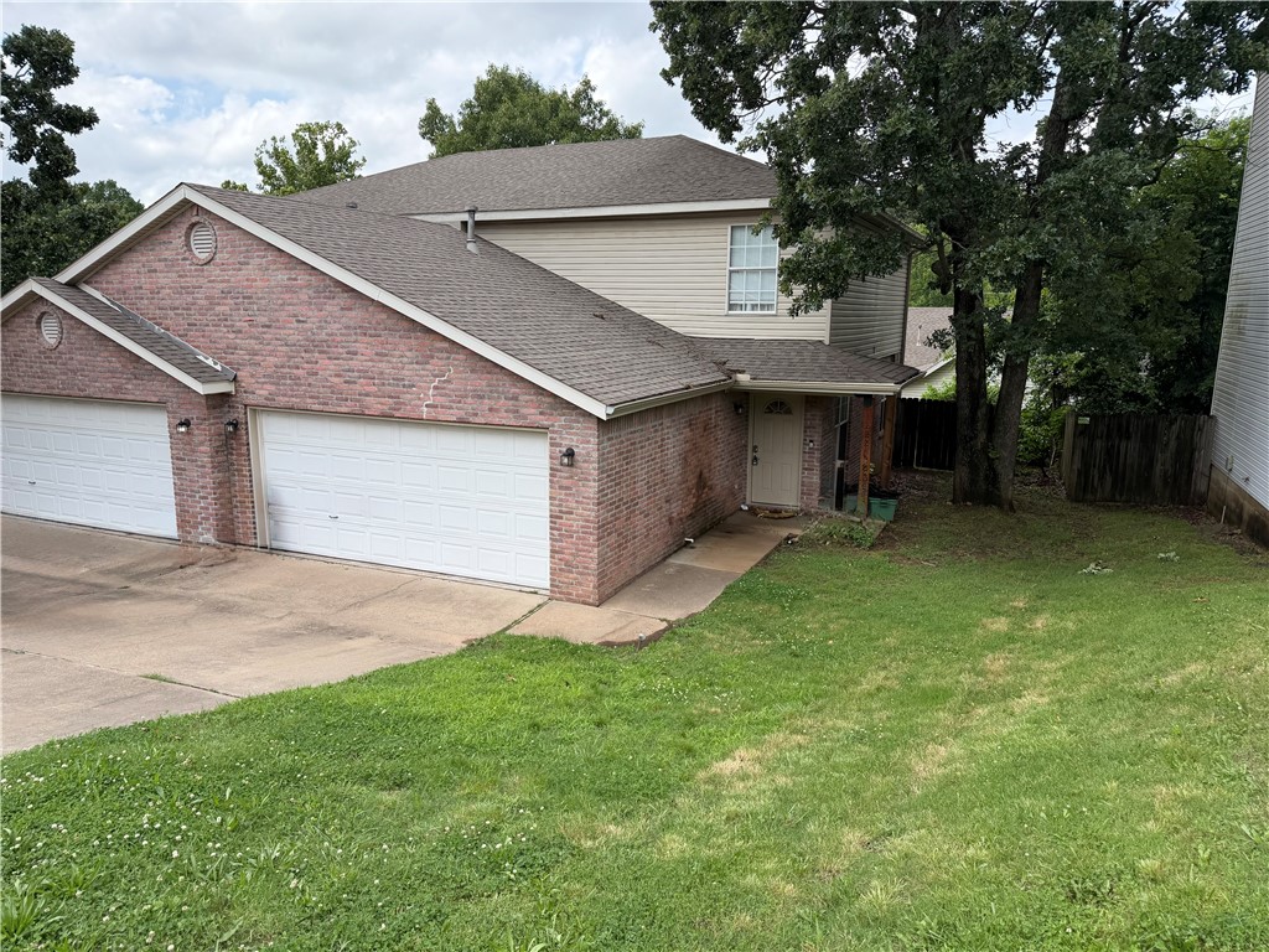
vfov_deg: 56.8
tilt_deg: -10.5
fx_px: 880
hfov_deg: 71.6
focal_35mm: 24
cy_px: 476
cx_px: 634
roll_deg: -0.9
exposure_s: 1/3145
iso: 100
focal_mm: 6.76
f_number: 1.78
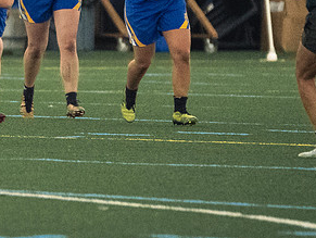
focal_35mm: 1029
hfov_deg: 1.9
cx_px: -169
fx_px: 9405
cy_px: 204
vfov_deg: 1.4
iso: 10000
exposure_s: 1/500
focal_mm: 200
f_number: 2.8
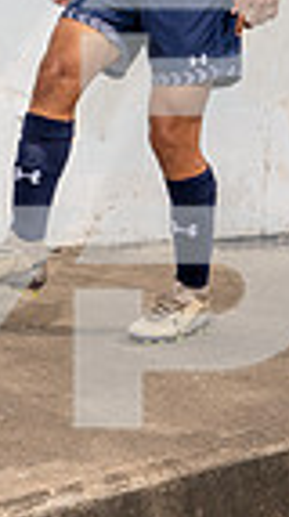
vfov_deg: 24.2
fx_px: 1176
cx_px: 40
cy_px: 65
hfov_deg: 13.9
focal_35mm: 86
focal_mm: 26
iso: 125
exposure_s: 1/250
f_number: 11
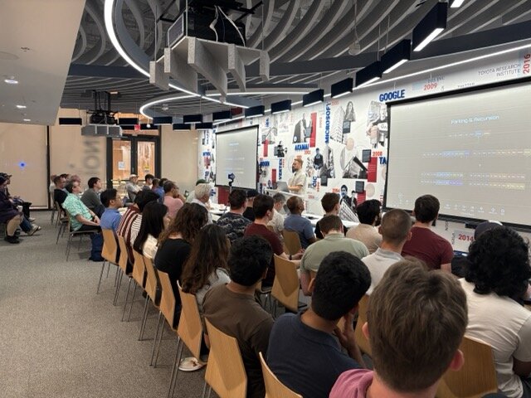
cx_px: 266
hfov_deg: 67.3
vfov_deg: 53.1
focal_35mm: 26
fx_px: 399
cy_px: 199
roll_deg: -0.8
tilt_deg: -3.3
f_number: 1.6
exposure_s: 1/60
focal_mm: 5.96
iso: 200
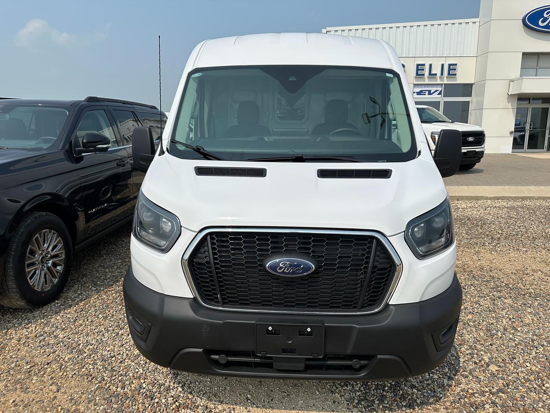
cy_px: 206
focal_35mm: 24
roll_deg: +1.3
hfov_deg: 71.6
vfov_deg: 56.8
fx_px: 381
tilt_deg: -9.4
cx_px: 275
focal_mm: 6.86
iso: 80
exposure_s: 1/9709
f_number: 1.78
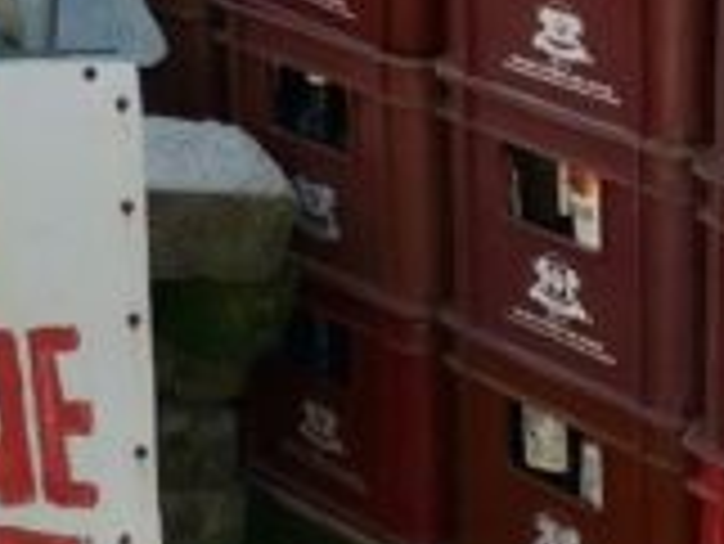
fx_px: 3600
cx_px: -715
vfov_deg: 8.4
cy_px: -324
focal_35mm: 172
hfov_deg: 10.6
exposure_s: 1/886
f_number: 1.8
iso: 50
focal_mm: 5.58
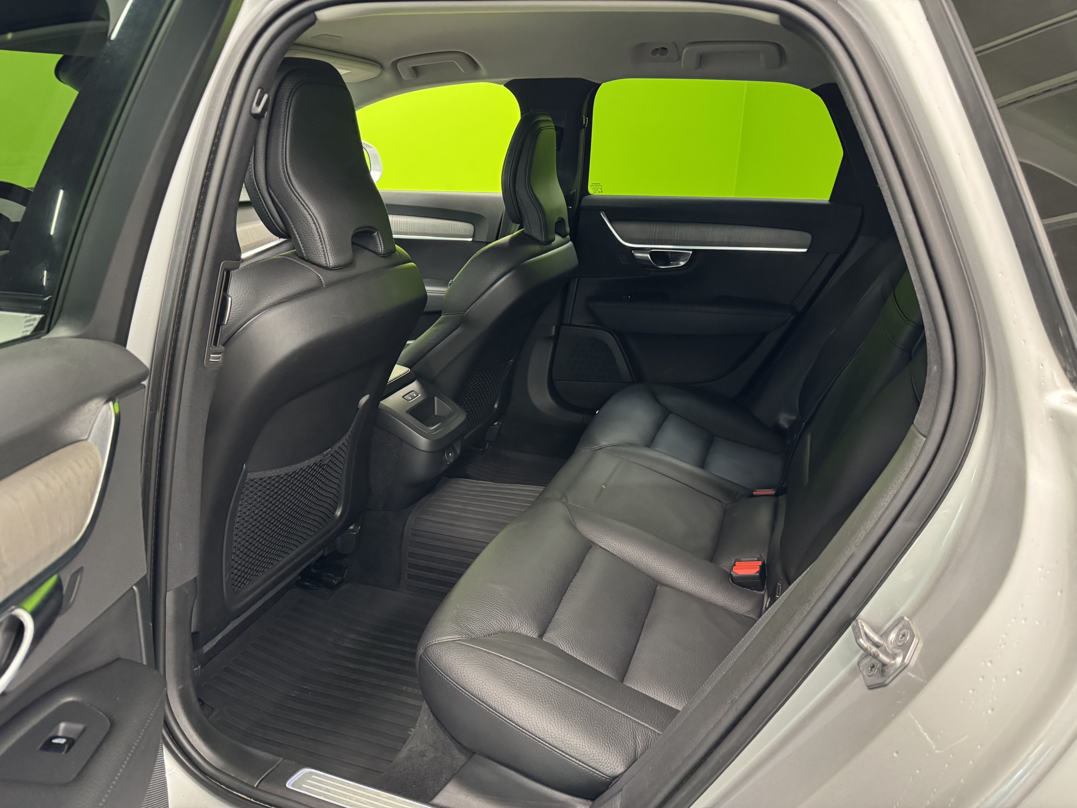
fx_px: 747
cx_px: 538
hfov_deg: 71.6
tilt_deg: -18.7
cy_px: 404
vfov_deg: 56.8
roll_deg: -0.9
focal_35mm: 24
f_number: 1.78
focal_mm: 6.76
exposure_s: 1/50
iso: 800
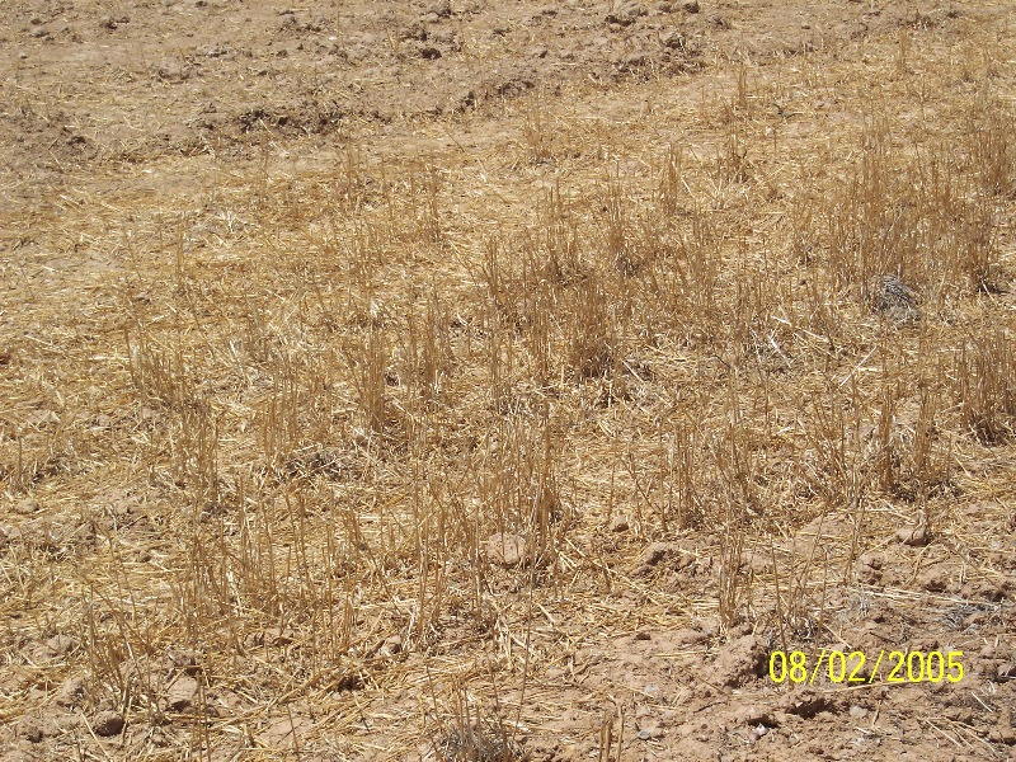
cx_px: 508
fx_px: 3346
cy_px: 381
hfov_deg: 17.3
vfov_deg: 13.0
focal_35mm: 114
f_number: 8
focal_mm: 24
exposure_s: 1/350
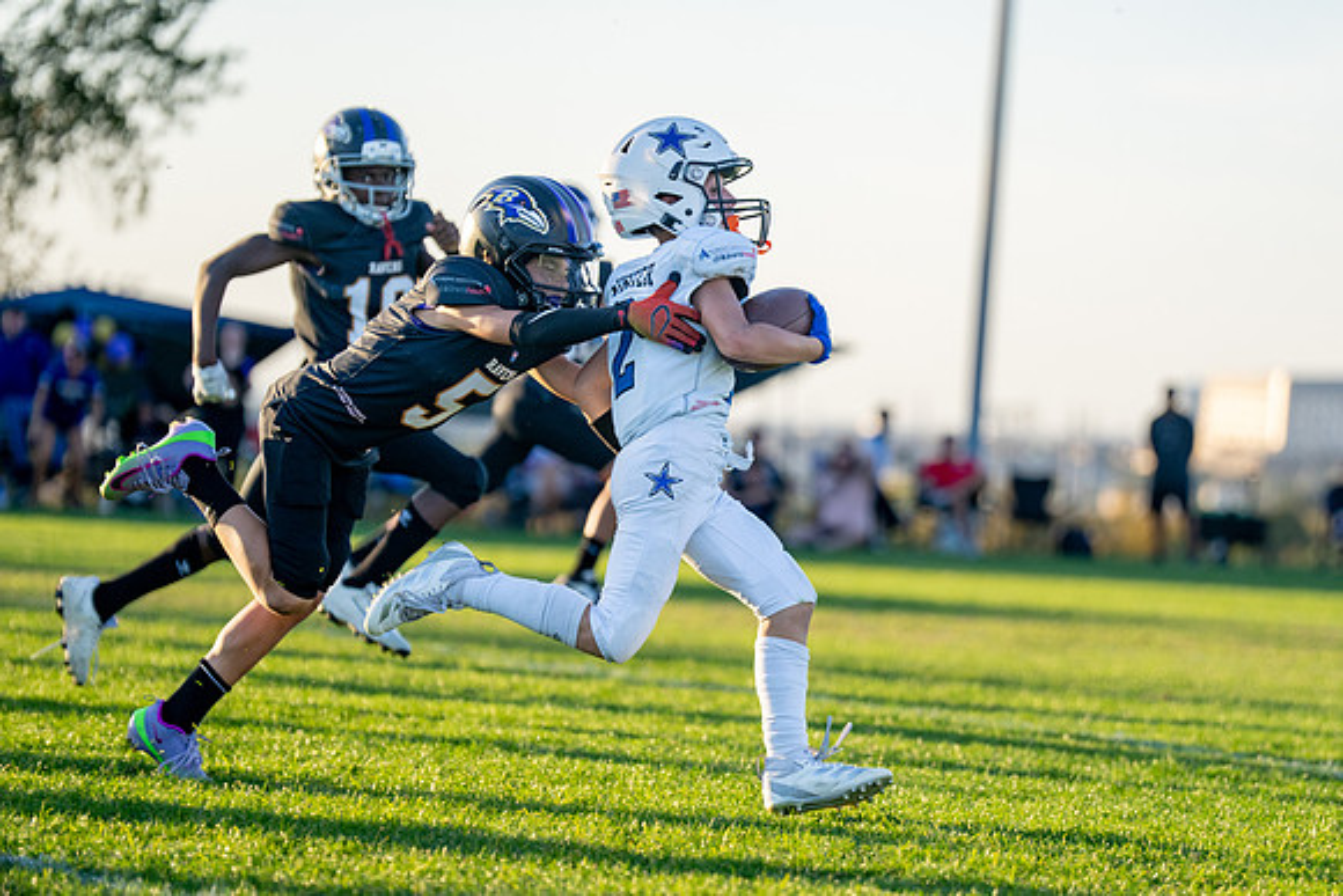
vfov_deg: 8.1
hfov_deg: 12.1
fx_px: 6330
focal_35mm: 170
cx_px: 758
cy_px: 489
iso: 320
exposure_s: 1/2000
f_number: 2.8
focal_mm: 147
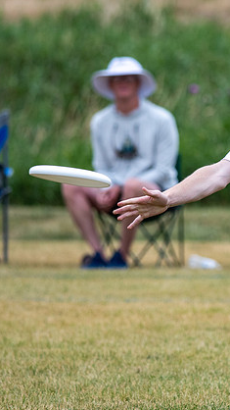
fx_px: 8265
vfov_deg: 2.8
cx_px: 260
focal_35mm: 762
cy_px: 204
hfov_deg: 1.6
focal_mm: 300
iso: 400
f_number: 5
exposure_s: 1/2000
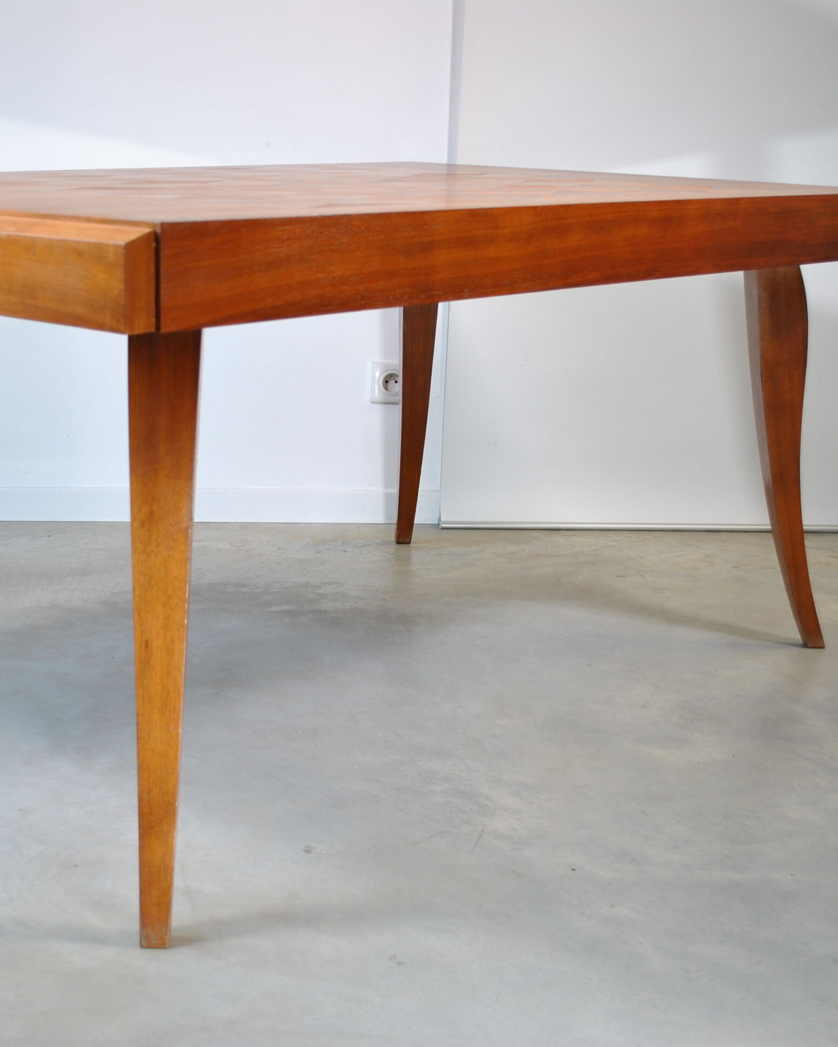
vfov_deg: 34.1
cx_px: 233
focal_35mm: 55
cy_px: 526
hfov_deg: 27.3
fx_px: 1705
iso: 200
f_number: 4.5
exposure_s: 1/25
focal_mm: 26
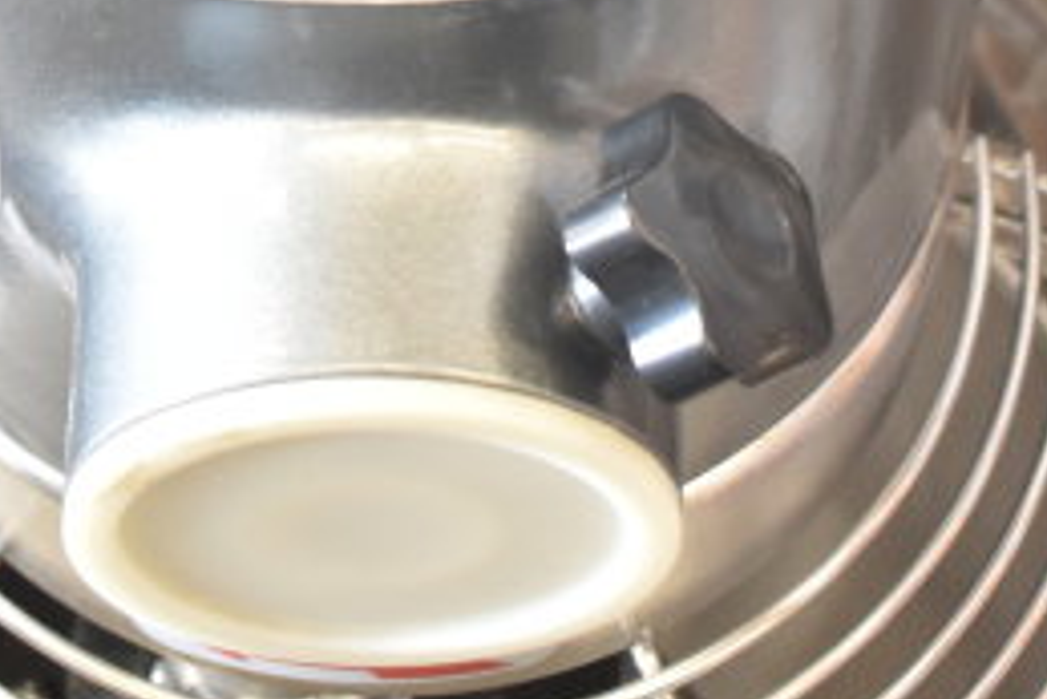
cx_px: 356
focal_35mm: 127
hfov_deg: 16.1
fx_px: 3695
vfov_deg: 9.9
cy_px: -770
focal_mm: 24
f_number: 4
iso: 1000
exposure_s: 1/40
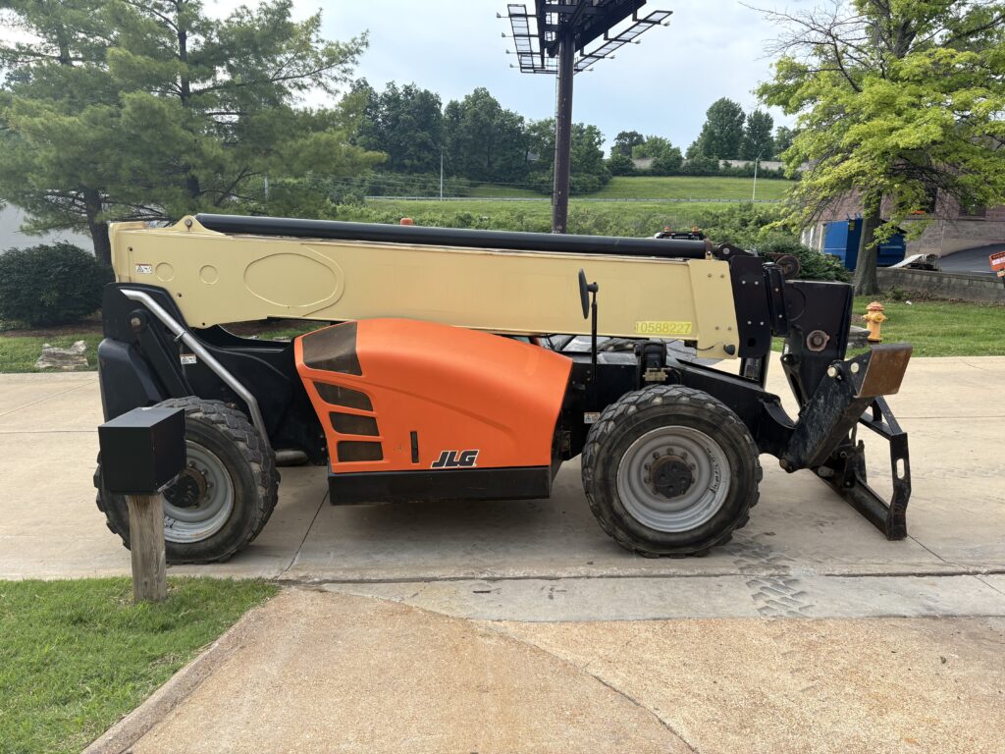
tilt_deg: -11.6
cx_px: 502
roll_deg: -1.7
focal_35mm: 26
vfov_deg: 53.1
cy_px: 377
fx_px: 755
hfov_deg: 67.3
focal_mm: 5.96
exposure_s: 1/1175
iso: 50
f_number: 1.6
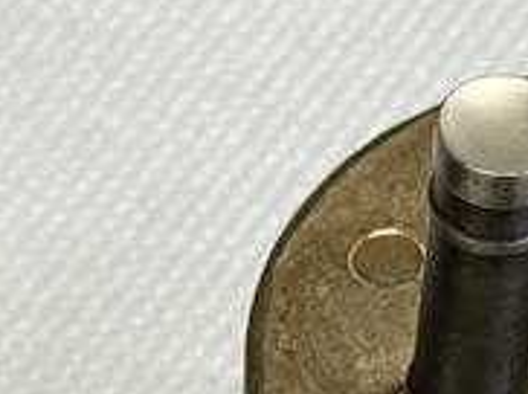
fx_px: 4022
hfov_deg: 7.5
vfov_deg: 5.5
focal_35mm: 264
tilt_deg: -56.0
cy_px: 817
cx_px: 125
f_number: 1.78
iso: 64
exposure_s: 1/100
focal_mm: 6.86
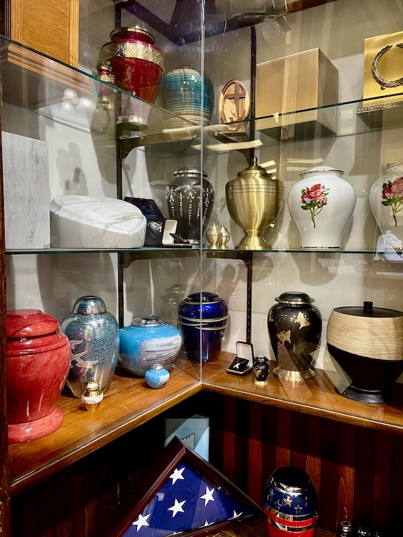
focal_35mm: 25
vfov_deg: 69.4
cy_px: 268
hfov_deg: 54.9
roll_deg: +0.1
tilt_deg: -4.1
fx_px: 388
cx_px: 202
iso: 250
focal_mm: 5.1
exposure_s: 1/60
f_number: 1.6
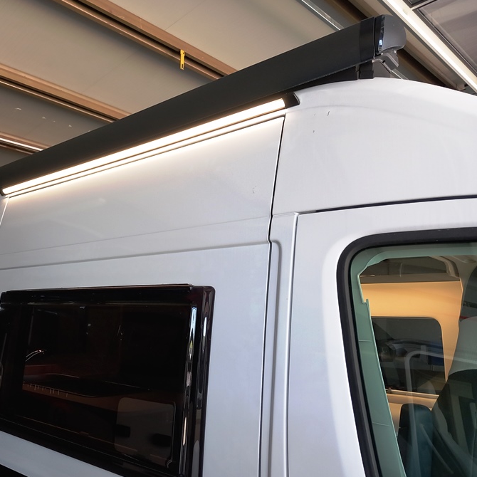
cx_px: 159
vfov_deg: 51.1
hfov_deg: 50.2
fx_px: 499
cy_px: 238
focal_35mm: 32
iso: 80
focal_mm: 4
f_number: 1.8
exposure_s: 1/50
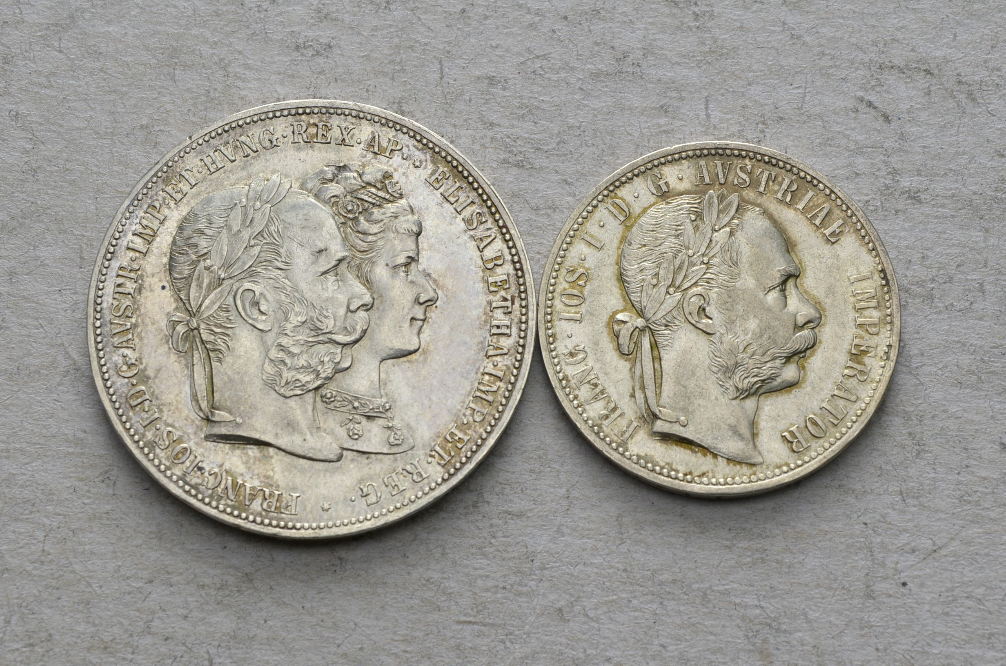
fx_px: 2301
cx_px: 503
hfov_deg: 24.7
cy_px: 333
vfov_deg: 16.5
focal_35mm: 82
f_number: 14
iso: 400
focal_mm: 55
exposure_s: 1/250
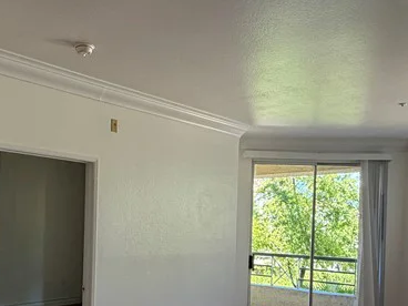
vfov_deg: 36.0
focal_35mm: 39
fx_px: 460
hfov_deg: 47.5
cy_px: 231
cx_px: 160
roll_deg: -1.4
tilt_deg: -1.0
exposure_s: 1/120
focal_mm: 2.22
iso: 200
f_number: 2.2
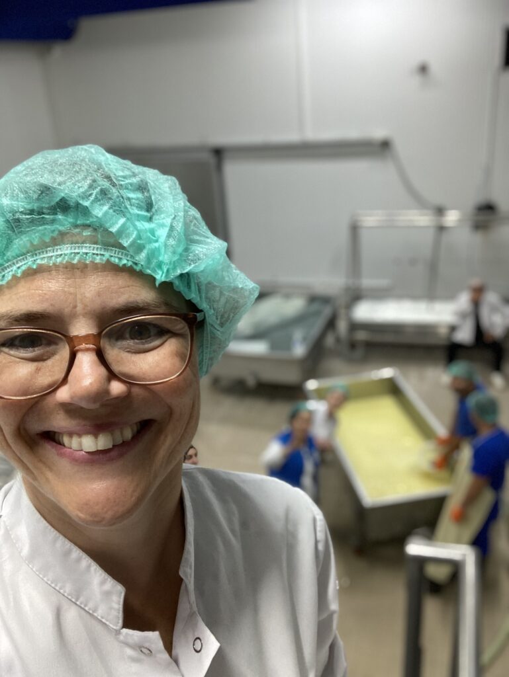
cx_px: 254
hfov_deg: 44.2
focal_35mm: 32
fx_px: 627
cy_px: 338
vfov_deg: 56.8
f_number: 2.2
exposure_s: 1/50
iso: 250
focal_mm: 2.87
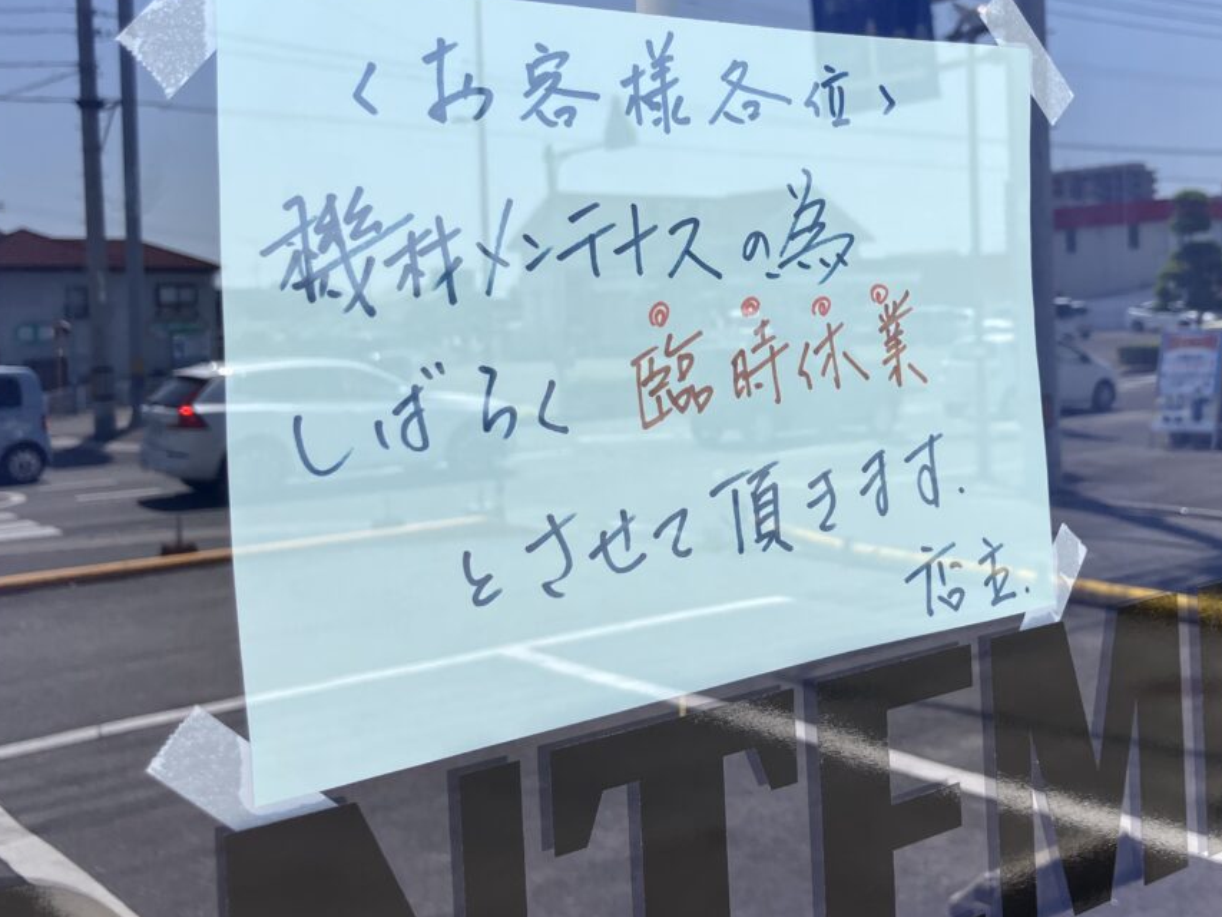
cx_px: 808
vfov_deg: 34.1
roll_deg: +2.1
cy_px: 324
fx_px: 1483
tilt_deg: +0.5
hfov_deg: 44.2
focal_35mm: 42
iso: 32
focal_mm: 3.99
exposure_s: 1/796
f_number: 1.8
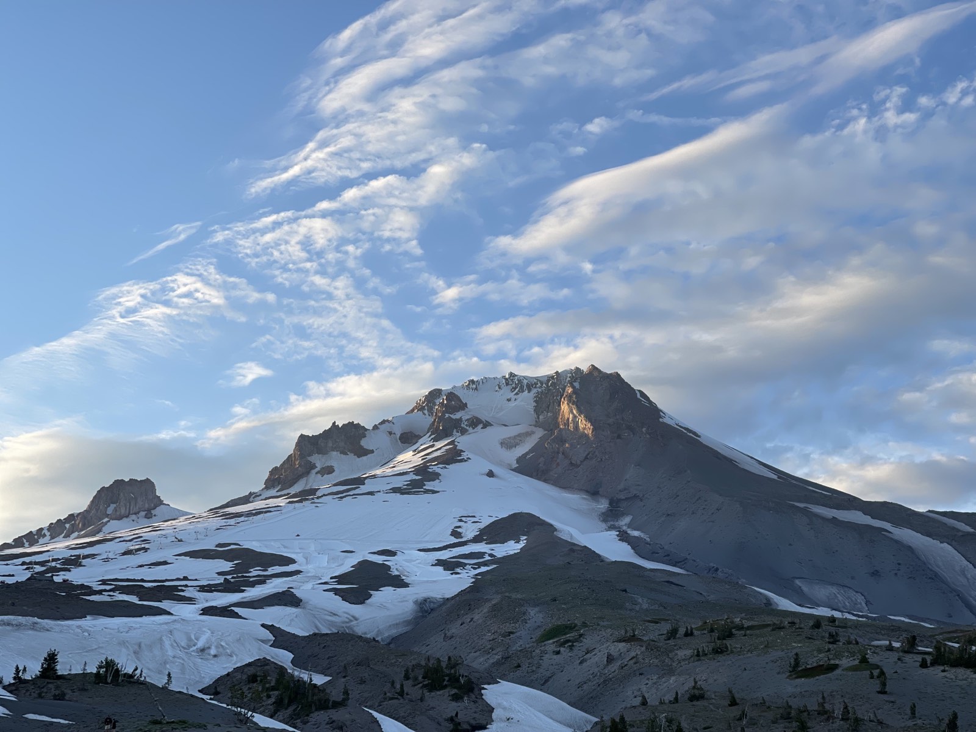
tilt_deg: +18.2
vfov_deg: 22.9
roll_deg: -0.4
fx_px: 1804
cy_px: 366
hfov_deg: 30.3
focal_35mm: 64
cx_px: 488
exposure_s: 1/218
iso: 20
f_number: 2.2
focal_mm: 7.5
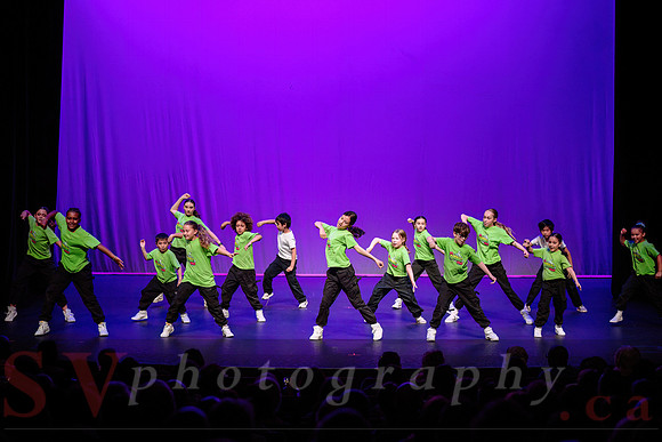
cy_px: 221
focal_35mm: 70
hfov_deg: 28.8
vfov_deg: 19.5
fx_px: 1287
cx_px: 331
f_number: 2.8
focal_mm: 70
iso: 1250
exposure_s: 1/500
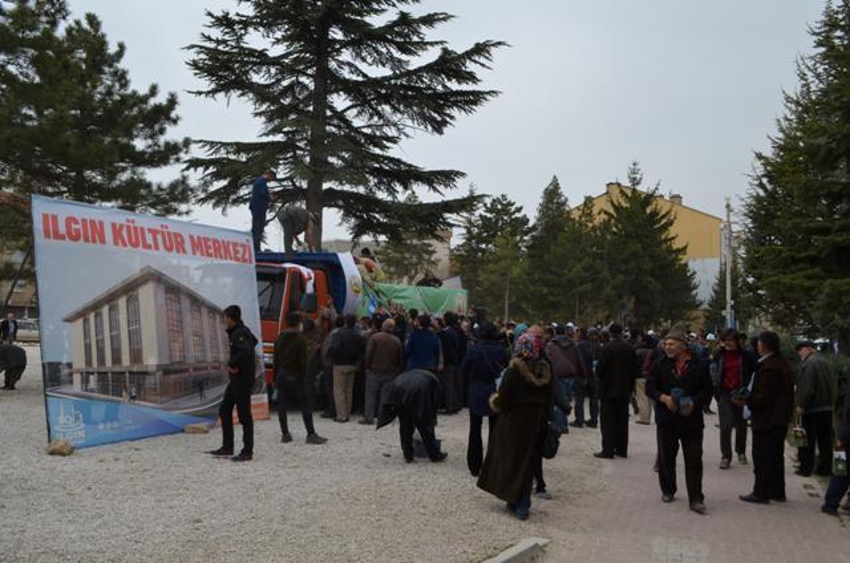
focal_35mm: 30
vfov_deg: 43.4
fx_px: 707
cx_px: 425
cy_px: 282
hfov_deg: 62.0
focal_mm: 20
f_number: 8
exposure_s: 1/250
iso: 110
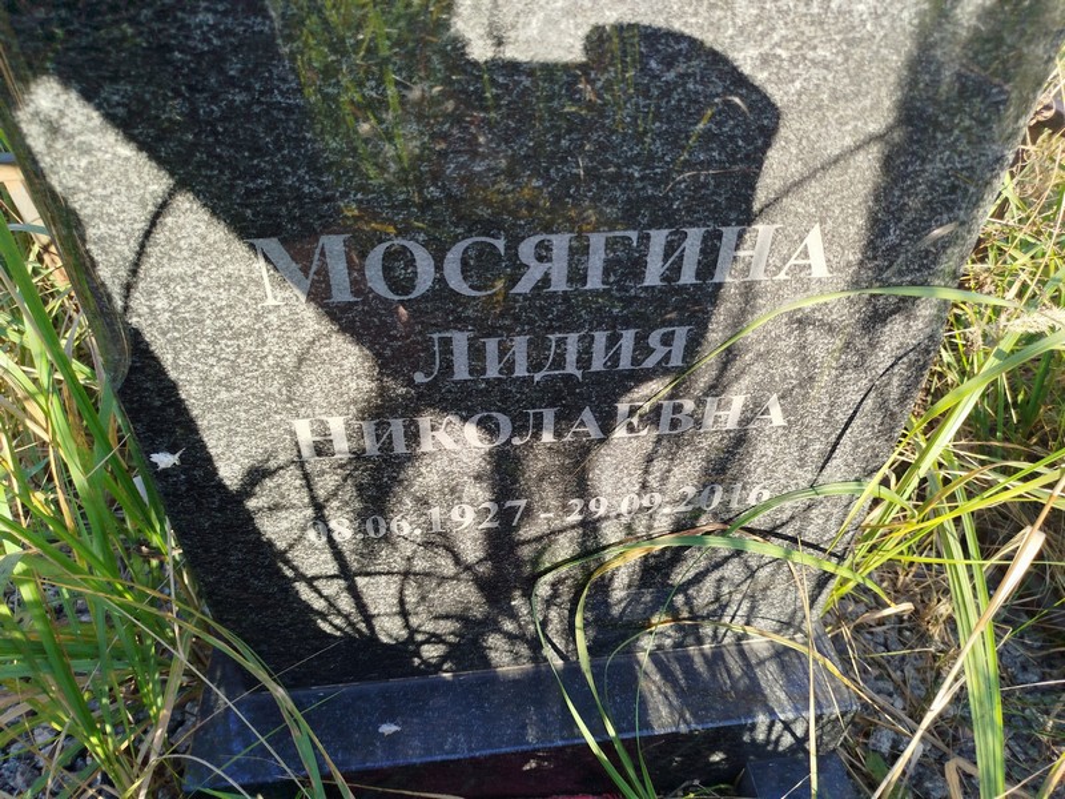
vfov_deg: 56.8
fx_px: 738
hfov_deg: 71.6
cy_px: 400
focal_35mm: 24
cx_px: 532
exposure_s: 1/212
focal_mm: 5.31
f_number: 1.7
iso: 50
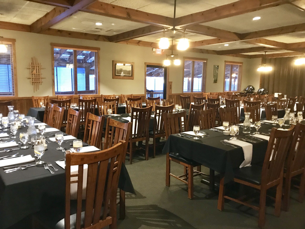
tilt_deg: -7.3
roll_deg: -0.9
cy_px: 114
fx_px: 247
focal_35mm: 28
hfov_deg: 63.4
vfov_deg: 49.7
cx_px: 152
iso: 125
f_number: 1.8
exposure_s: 1/4
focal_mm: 3.99
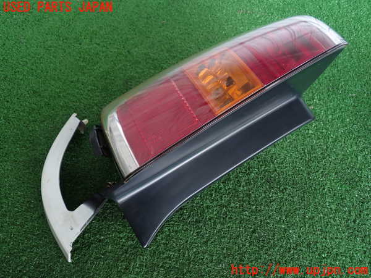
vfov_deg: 46.8
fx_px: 322
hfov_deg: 60.0
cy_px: 139
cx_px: 186
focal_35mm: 30
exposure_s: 1/60
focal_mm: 5.4
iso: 125
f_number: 2.3
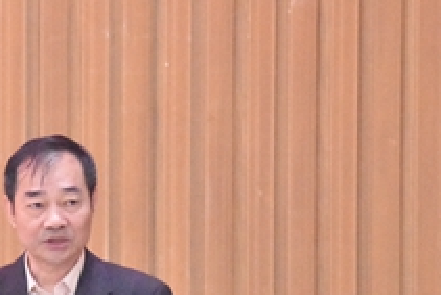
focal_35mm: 497
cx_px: 82
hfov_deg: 4.1
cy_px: 220
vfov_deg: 2.8
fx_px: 6092
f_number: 8
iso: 25600
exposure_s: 1/250
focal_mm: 140
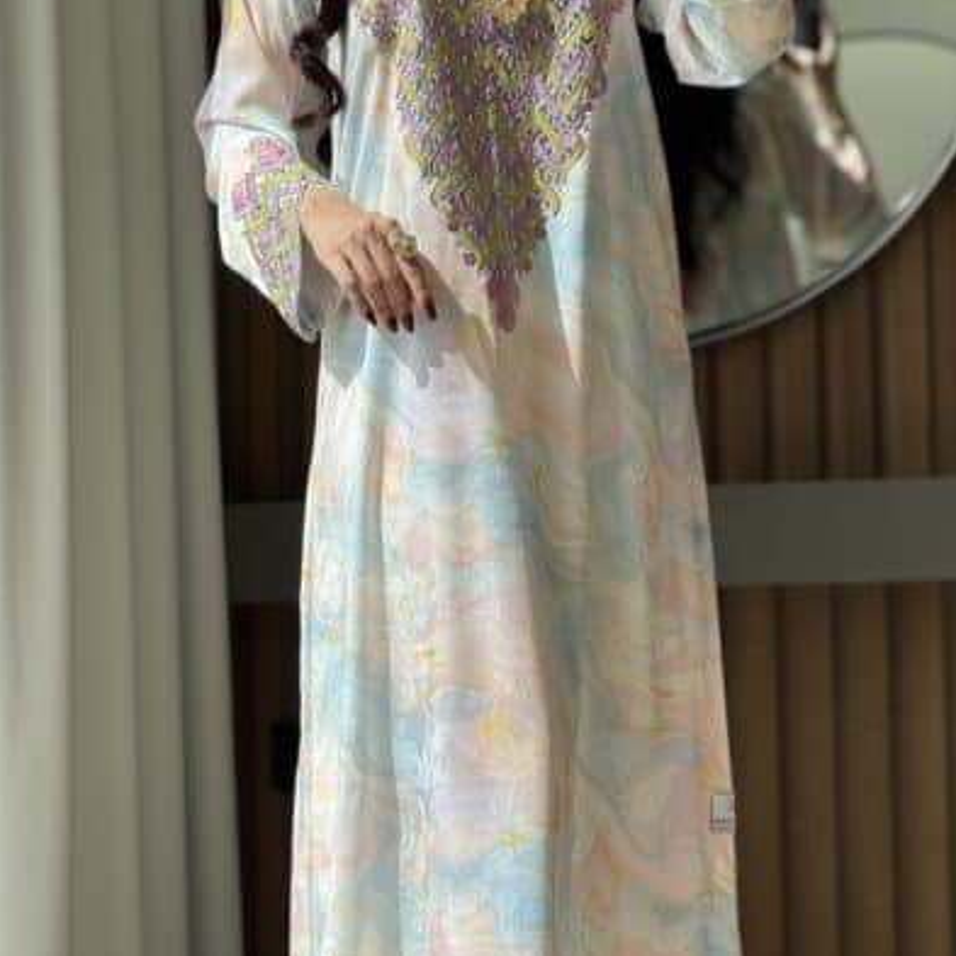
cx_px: 474
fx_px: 4499
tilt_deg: -21.0
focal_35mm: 144
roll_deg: +2.0
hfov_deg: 12.1
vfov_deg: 12.1
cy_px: 412
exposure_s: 1/267
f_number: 2.8
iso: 50
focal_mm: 15.66
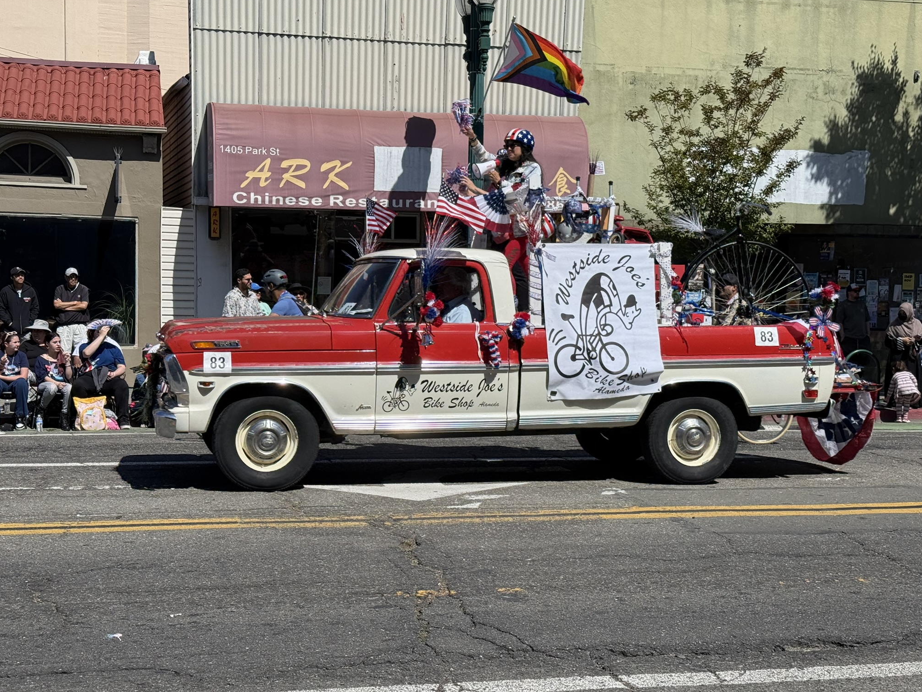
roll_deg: -0.5
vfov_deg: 29.7
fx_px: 1305
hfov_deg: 38.9
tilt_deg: -2.0
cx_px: 462
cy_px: 347
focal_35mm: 49
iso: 64
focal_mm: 6.76
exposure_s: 1/7143
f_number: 1.78
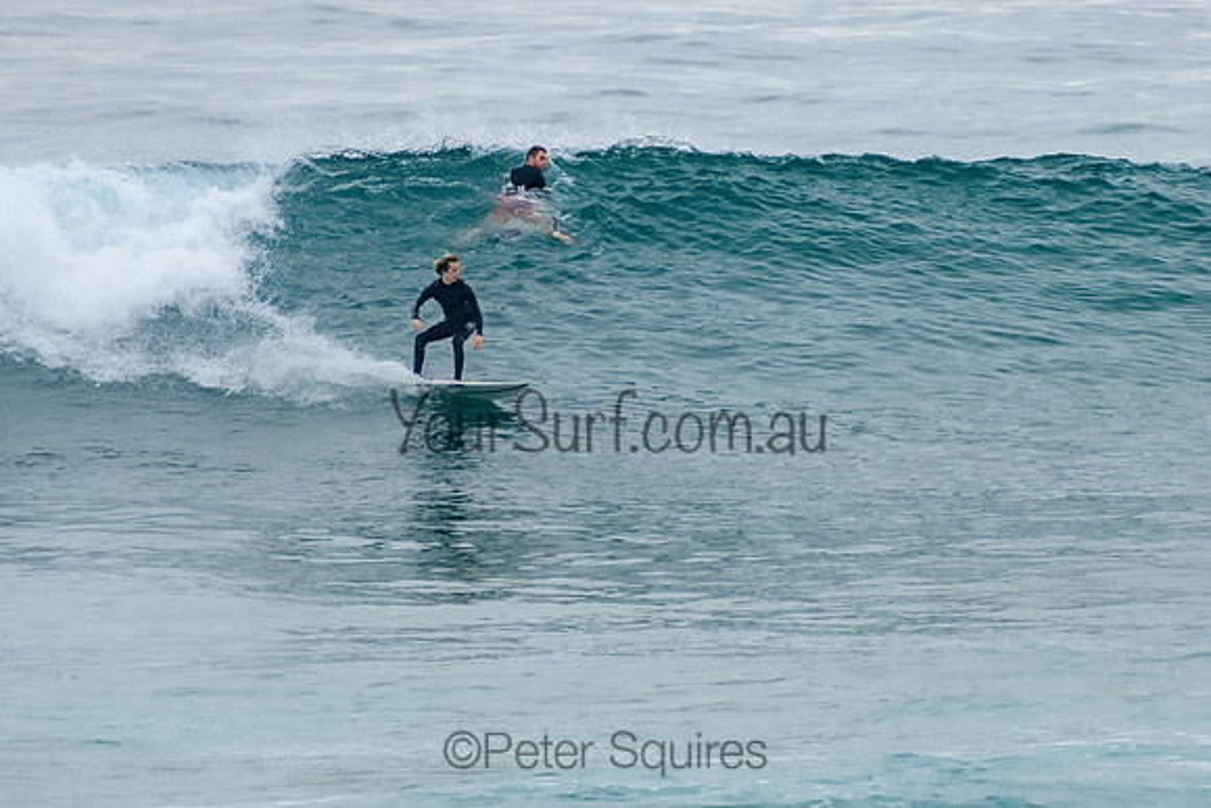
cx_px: 697
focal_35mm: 549
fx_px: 18486
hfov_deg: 3.8
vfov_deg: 2.5
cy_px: 296
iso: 500
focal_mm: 400
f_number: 5.6
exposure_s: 1/1250
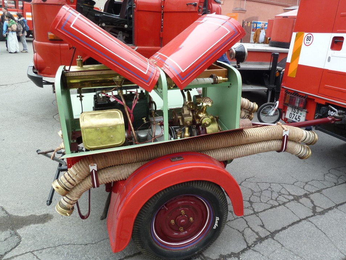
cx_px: 174
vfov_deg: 51.3
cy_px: 124
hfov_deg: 65.3
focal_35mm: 27
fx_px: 270
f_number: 3.3
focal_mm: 4.1
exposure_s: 1/100
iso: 80
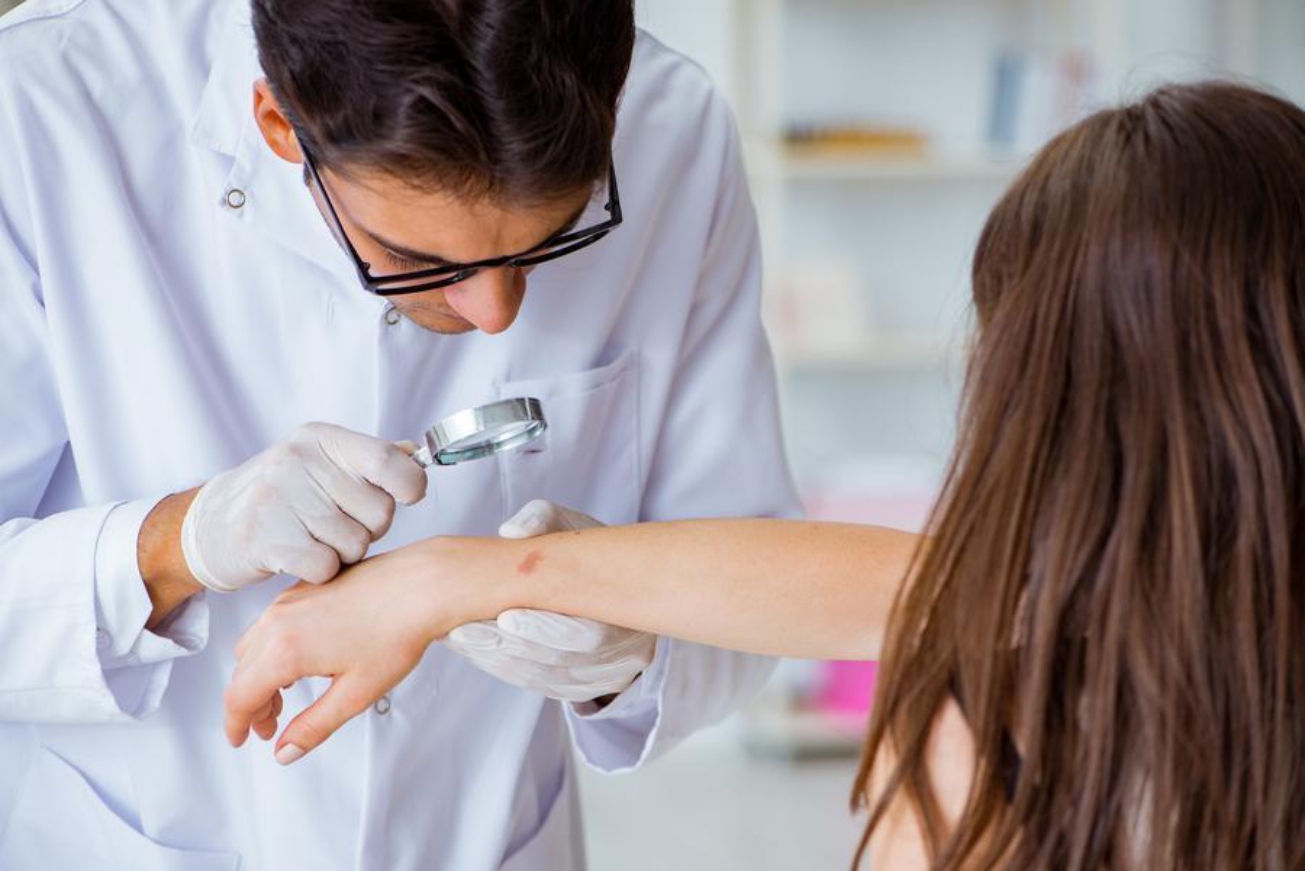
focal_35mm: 105
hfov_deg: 19.4
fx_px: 3808
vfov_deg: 13.1
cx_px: 652
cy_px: 436
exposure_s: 1/100
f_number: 5
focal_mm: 105
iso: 100
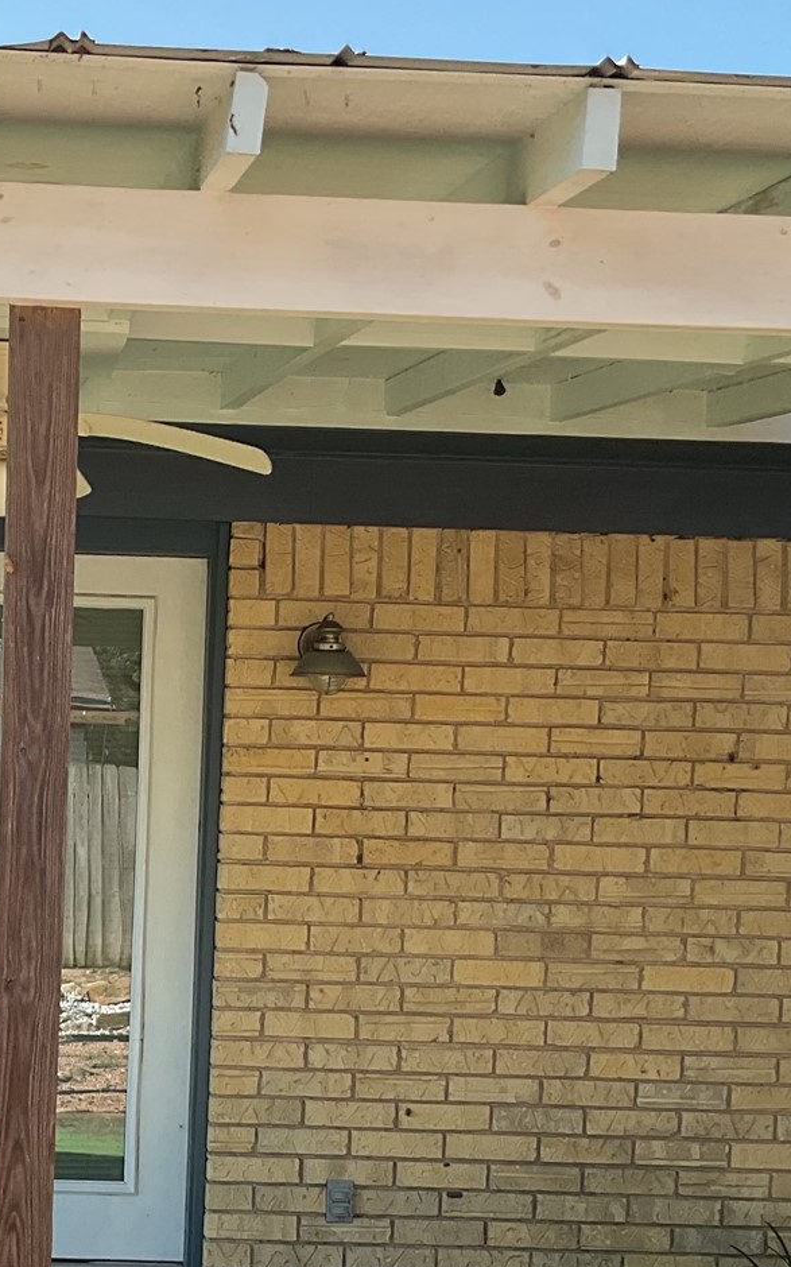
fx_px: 2312
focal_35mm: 67
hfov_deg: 18.9
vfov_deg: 30.3
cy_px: 894
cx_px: 4
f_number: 1.8
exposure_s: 1/473
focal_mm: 3
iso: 16
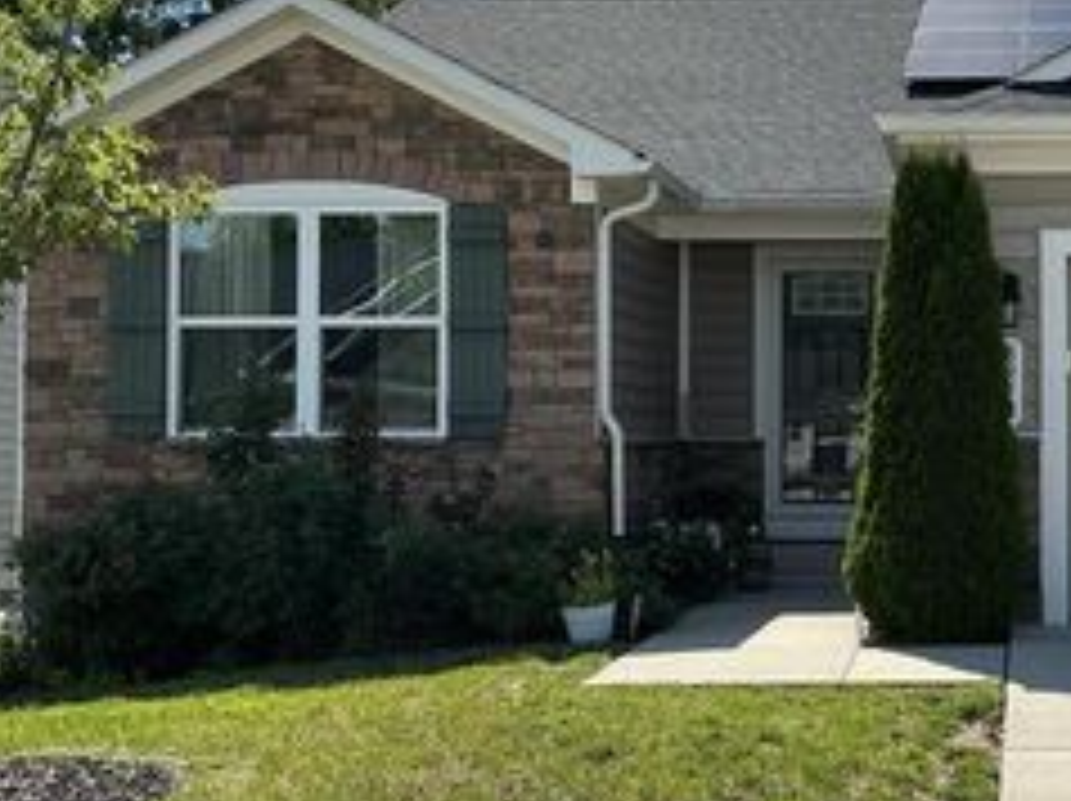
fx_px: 1885
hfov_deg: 30.3
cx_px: 972
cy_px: 403
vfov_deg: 24.0
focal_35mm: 61
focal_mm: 3
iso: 25
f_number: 1.8
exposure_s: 1/1912
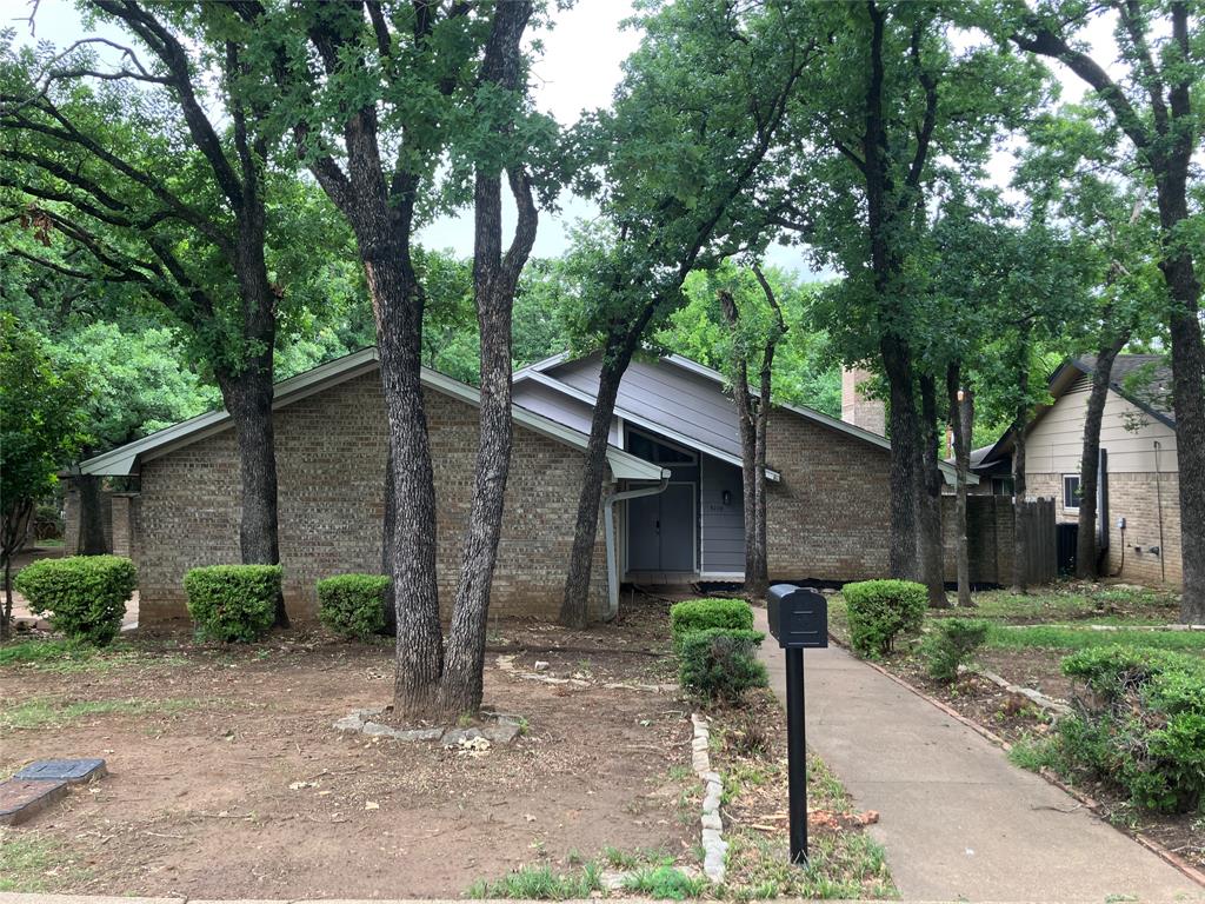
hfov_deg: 63.4
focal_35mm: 28
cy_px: 452
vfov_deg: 49.7
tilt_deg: +2.2
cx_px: 602
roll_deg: -0.4
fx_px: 975
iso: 32
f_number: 1.8
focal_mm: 3.99
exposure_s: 1/161
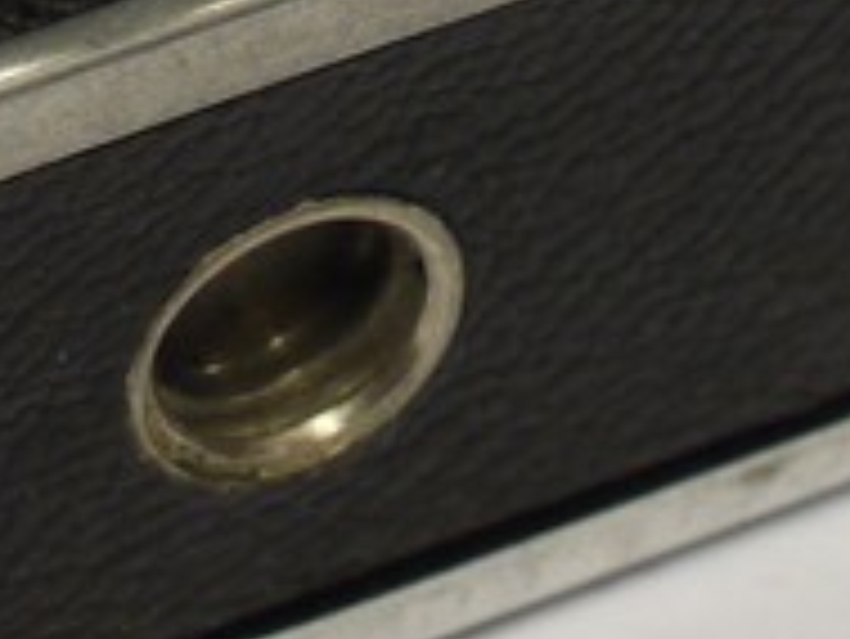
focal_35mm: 380
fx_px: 9337
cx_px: 733
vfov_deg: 3.9
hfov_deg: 5.2
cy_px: -626
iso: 400
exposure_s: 1/25
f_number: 6.3
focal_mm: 30
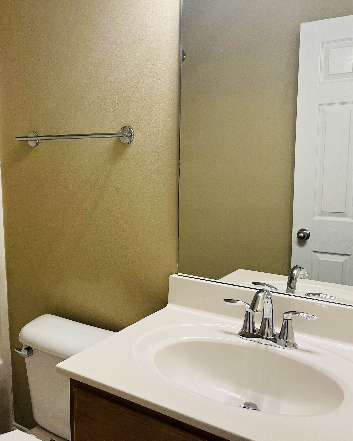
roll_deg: +1.6
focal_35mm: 34
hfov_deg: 42.6
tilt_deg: -7.7
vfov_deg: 52.8
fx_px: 444
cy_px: 220
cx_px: 108
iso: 125
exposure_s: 1/120
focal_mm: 5.1
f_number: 1.6
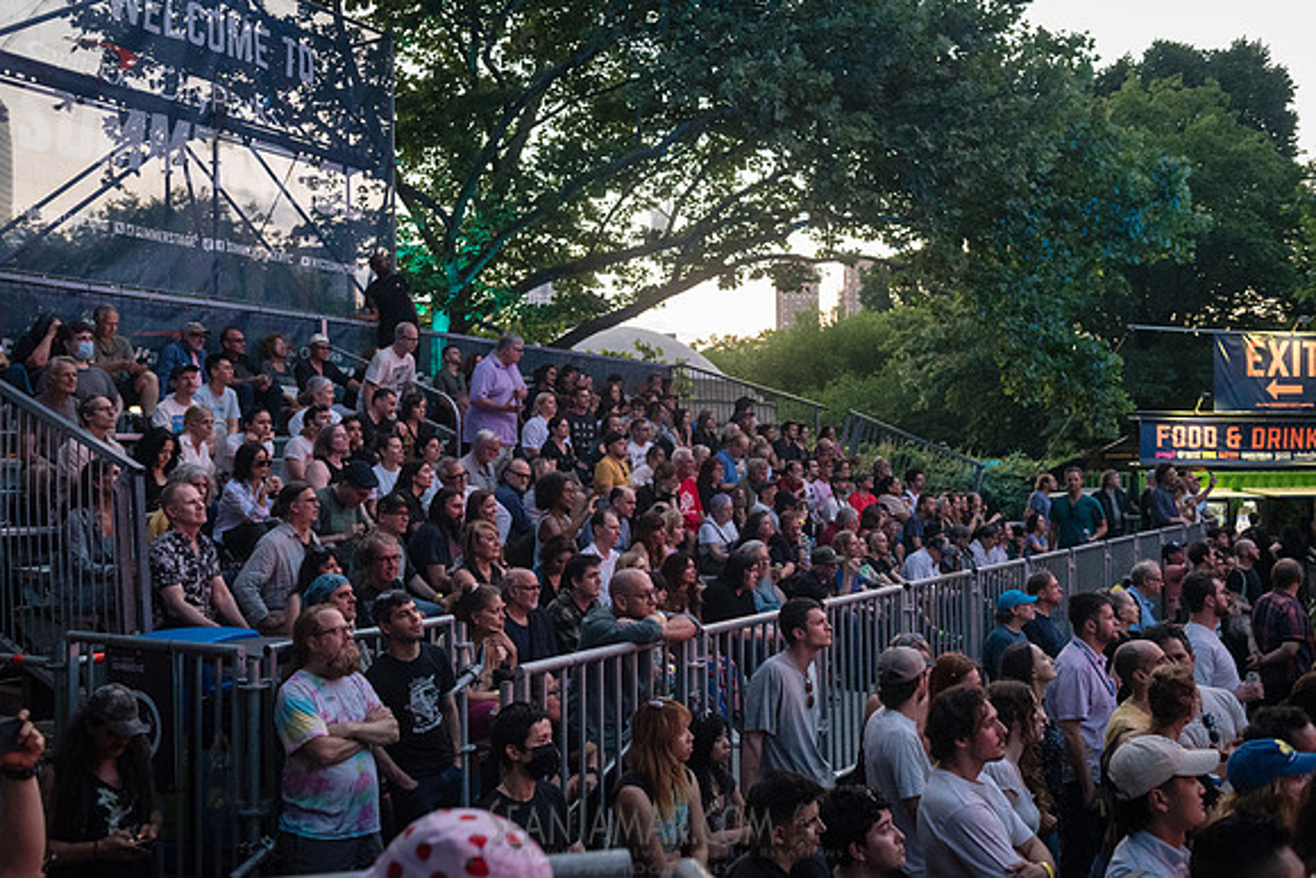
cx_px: 658
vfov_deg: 37.9
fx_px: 1280
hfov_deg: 54.4
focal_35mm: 35
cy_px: 439
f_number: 3.2
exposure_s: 1/200
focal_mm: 35
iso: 6400
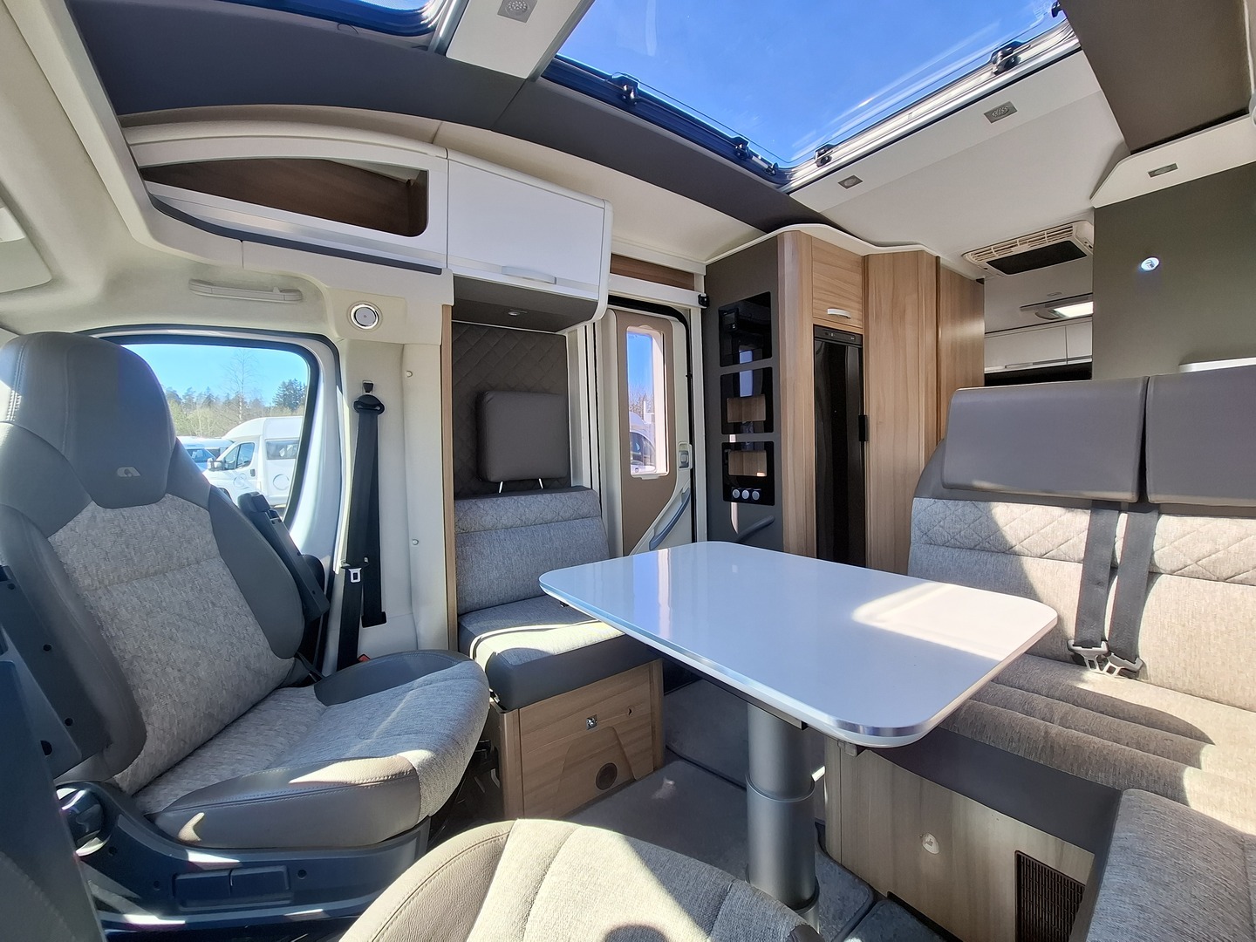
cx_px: 628
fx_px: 472
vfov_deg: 89.9
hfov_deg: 106.2
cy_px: 471
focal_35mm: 13
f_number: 2.2
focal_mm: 1.74
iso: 40
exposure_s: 1/100
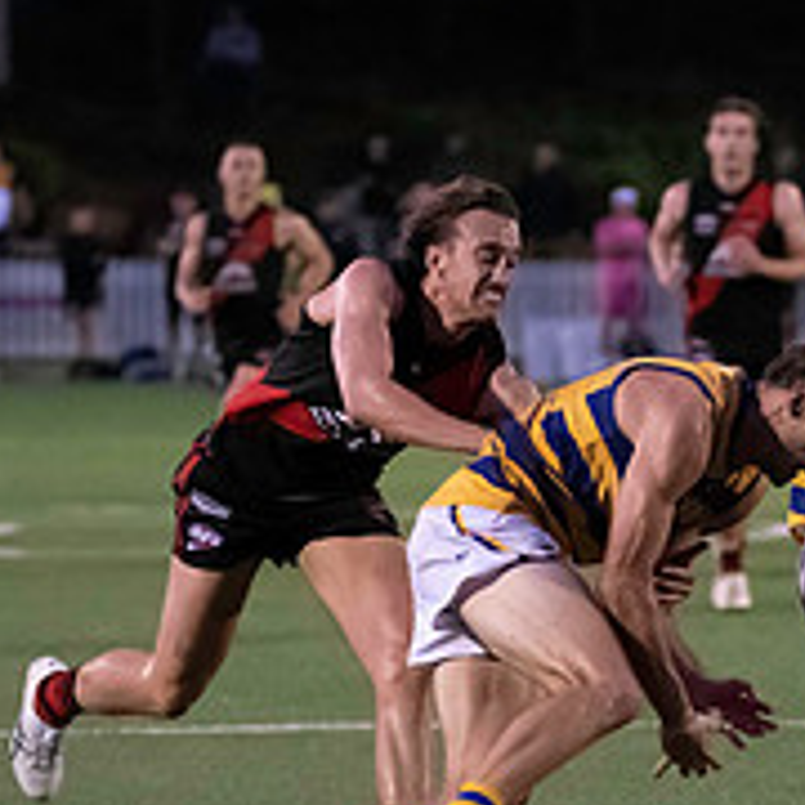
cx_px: 744
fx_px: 13155
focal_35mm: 500
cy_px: 808
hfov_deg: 3.5
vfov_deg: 3.5
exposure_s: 1/800
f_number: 2.8
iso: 10000
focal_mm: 120
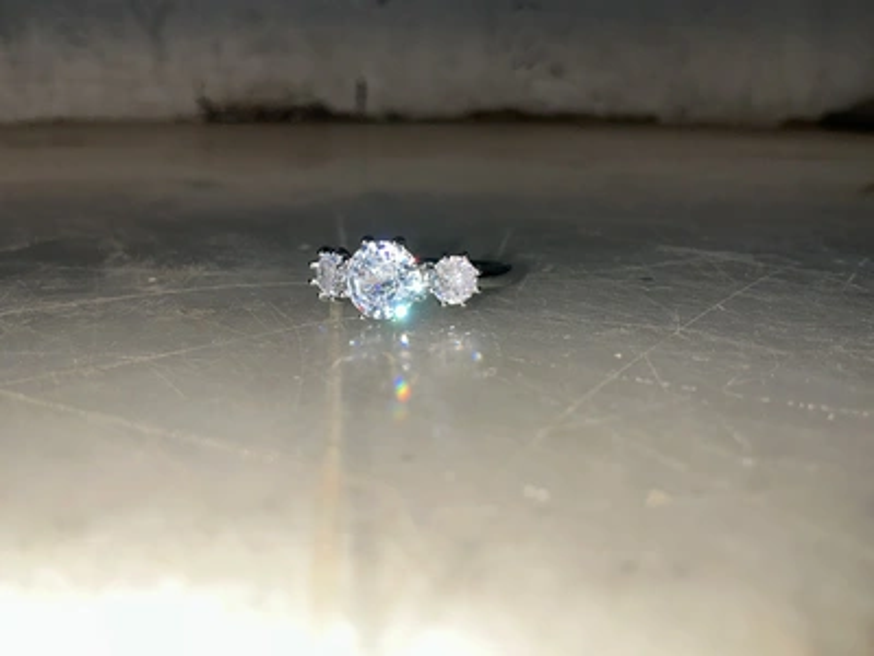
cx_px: 437
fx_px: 707
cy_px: 328
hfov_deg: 63.4
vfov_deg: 49.7
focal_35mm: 28
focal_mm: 3
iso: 16
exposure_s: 1/606
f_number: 1.8
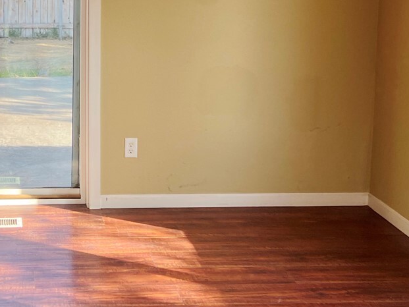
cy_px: 26
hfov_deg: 28.1
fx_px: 792
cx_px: 57
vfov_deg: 21.4
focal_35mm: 67
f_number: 1.5
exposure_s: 1/284
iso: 50
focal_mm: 5.7
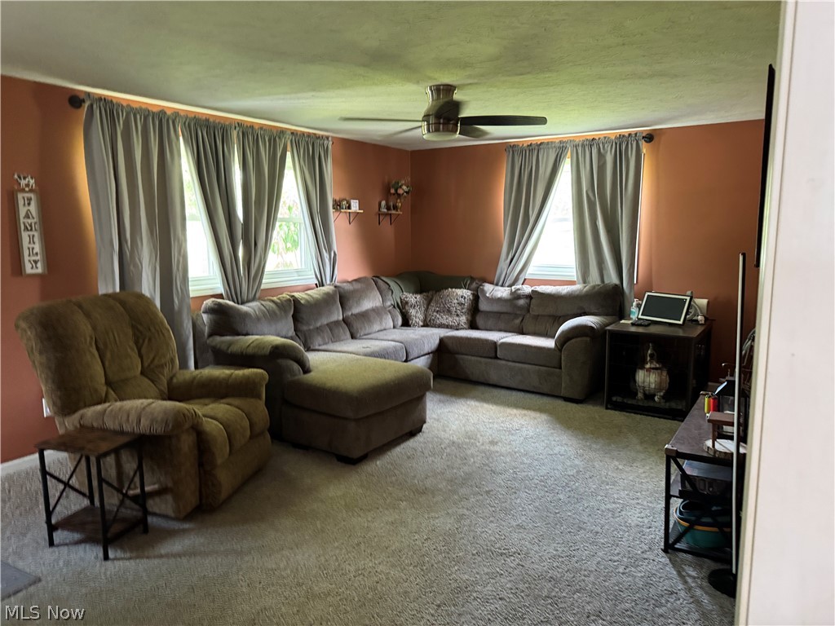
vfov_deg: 56.8
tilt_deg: -7.3
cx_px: 418
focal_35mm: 24
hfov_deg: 71.6
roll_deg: +1.6
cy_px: 313
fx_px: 579
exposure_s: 1/60
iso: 640
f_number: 1.78
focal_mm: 6.76
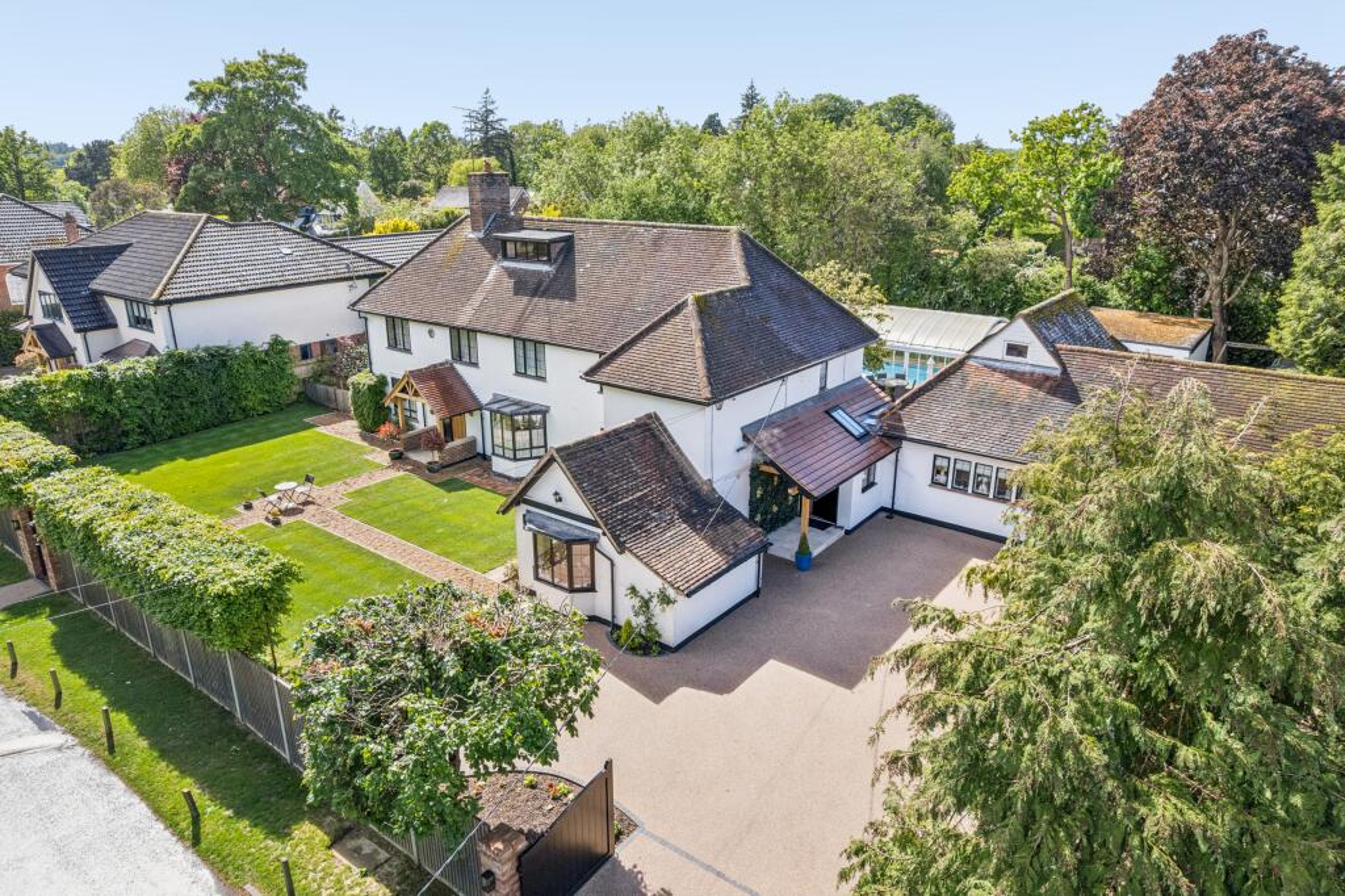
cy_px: 448
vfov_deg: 57.2
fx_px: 822
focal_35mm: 22
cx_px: 672
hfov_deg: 78.6
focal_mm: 8.4
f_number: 2.8
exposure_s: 1/640
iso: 100
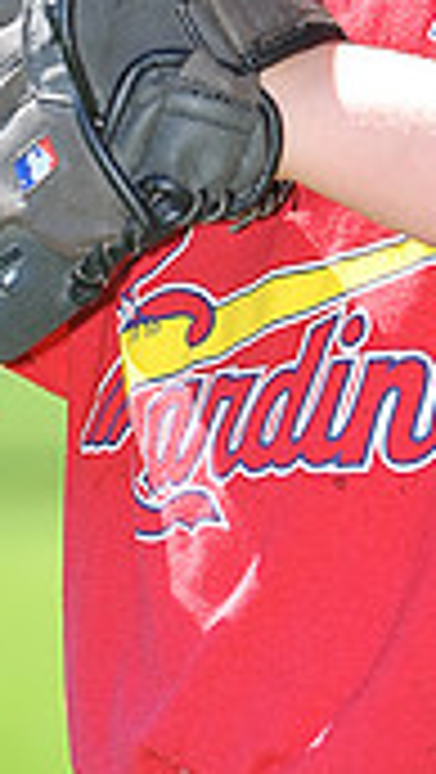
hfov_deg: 1.7
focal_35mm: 707
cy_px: -216
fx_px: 14502
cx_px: 373
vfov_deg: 3.0
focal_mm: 200
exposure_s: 1/250
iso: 200
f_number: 5.6
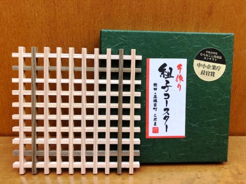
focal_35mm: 28
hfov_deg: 63.4
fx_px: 199
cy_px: 92
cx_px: 123
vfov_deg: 49.7
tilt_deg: -22.3
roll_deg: -1.2
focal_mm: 4
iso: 40
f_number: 1.8
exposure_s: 1/17
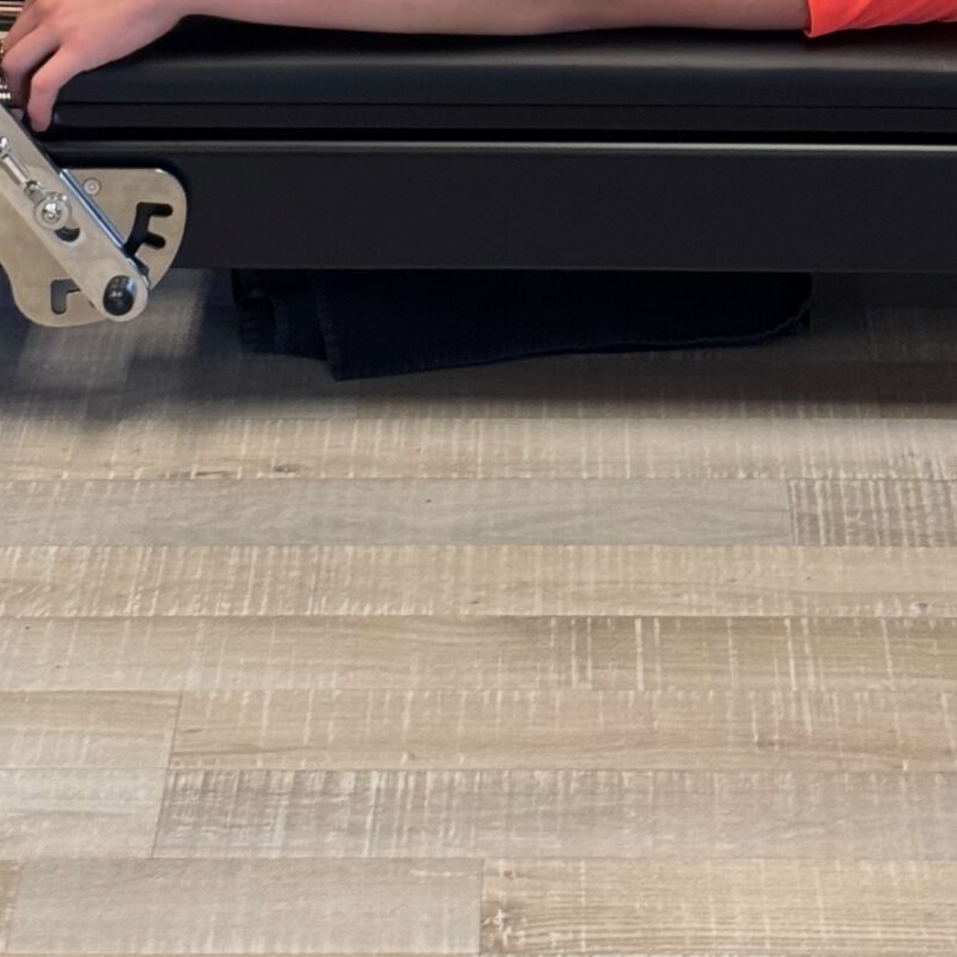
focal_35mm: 134
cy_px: -536
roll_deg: +0.2
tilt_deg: -12.7
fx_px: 4191
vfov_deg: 12.3
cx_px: 494
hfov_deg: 13.0
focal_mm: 6.76
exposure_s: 1/60
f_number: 1.78
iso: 250
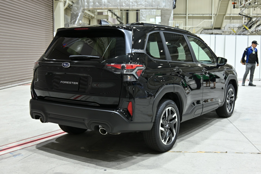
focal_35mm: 33
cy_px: 87
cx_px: 130
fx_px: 239
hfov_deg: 57.2
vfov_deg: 40.0
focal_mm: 33
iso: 360
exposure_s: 1/20
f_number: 4.2
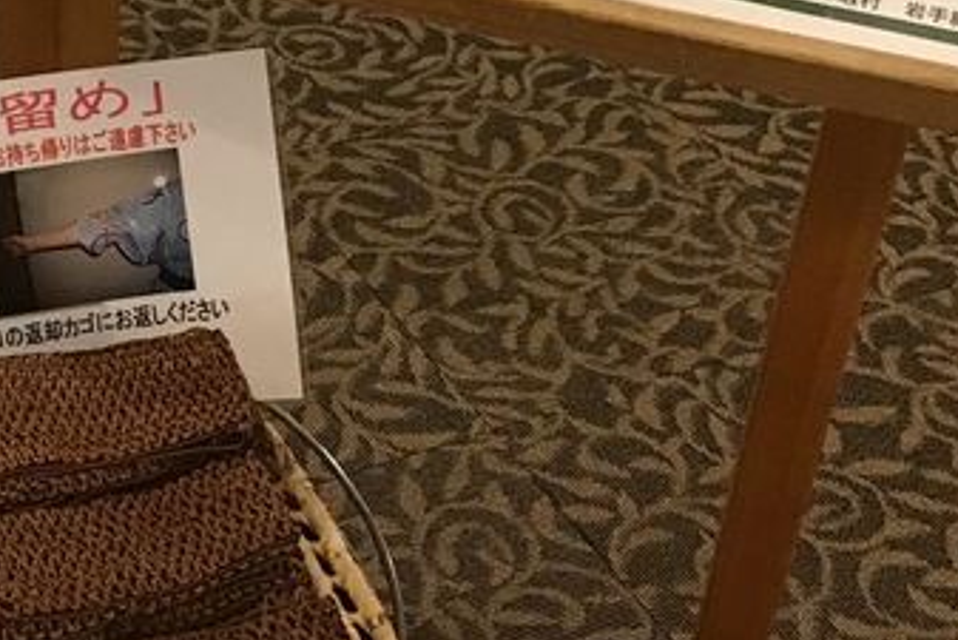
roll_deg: -3.0
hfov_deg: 25.6
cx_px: 220
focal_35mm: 78
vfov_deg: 17.4
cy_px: 178
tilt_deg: -35.7
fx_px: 2076
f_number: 2.4
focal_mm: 3.3
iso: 200
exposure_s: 1/20
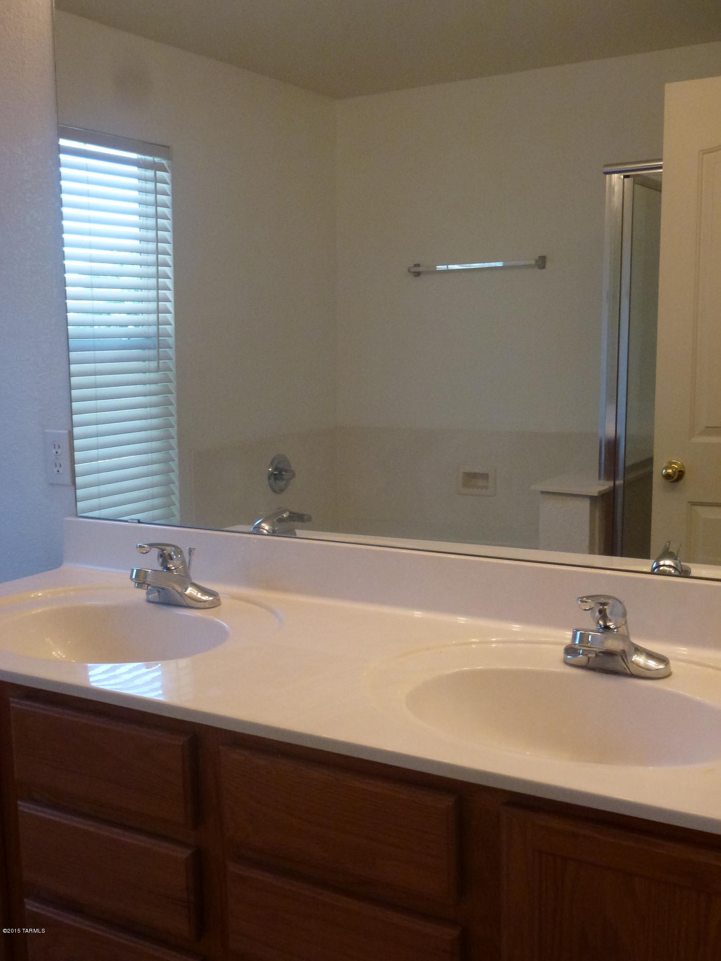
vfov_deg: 51.4
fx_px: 1000
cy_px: 480
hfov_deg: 39.7
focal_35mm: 36
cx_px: 360
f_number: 3.7
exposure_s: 1/60
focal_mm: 6.4
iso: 250
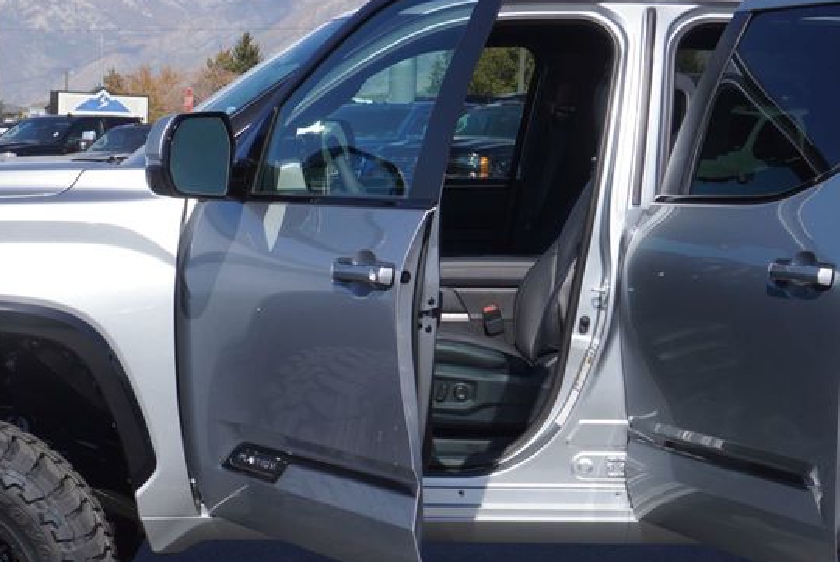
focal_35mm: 91
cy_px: 441
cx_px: 342
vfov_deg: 15.0
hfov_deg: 22.3
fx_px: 2125
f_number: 9
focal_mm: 32
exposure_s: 1/250
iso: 100
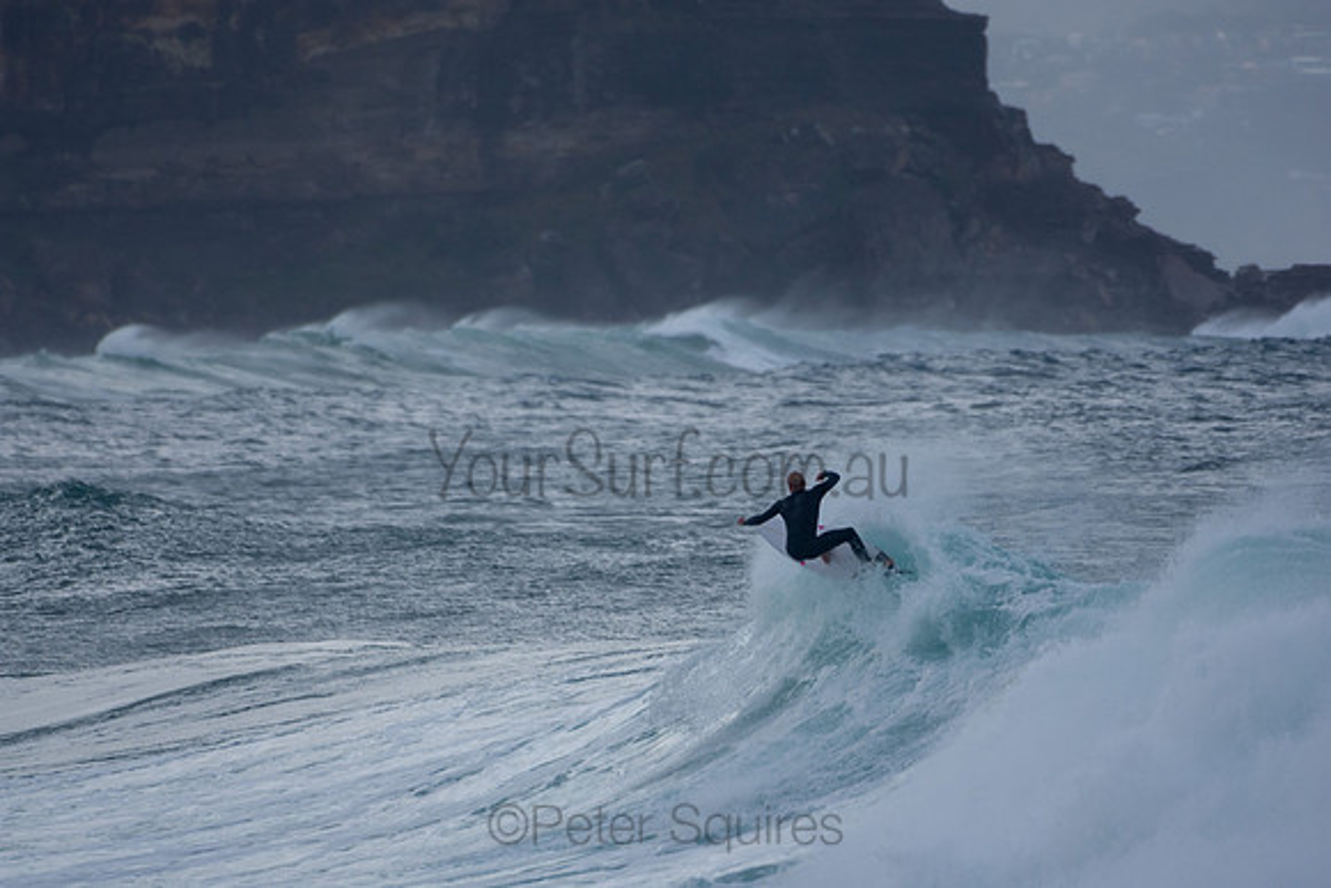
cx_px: 666
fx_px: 26625
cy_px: 444
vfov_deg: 1.9
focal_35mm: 720
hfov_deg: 2.9
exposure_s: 1/1250
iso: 200
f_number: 5.6
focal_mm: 480
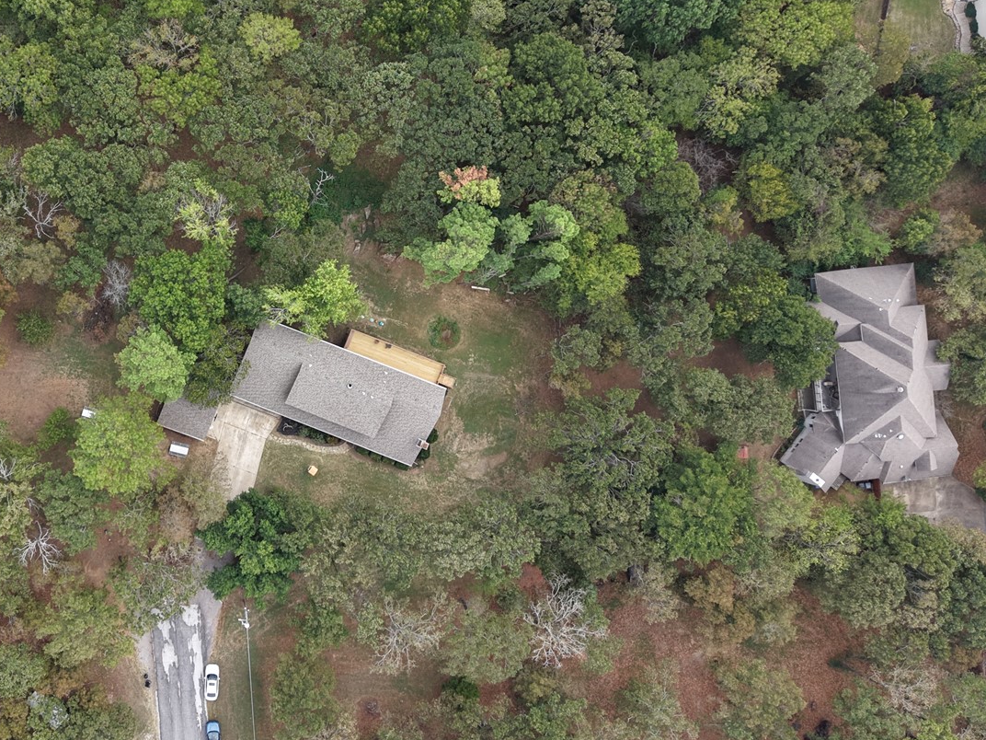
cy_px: 315
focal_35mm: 43
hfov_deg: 41.9
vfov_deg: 33.5
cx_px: 192
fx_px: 1225
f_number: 1.8
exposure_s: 1/640
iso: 100
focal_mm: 8.67
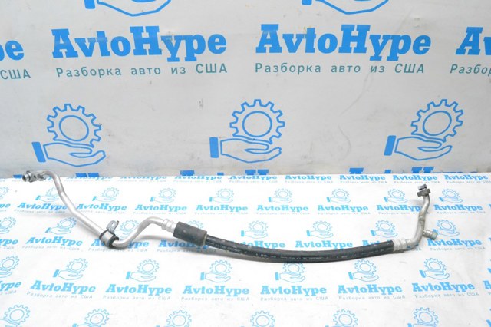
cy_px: 164
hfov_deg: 67.4
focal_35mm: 27
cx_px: 246
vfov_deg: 47.9
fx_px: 368
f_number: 9
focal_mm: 18
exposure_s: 1/160
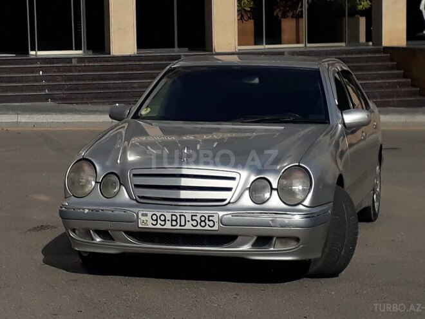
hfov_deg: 65.3
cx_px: 212
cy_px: 160
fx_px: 331
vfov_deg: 51.4
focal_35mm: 27
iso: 40
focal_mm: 3.6
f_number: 1.9
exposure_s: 1/3906
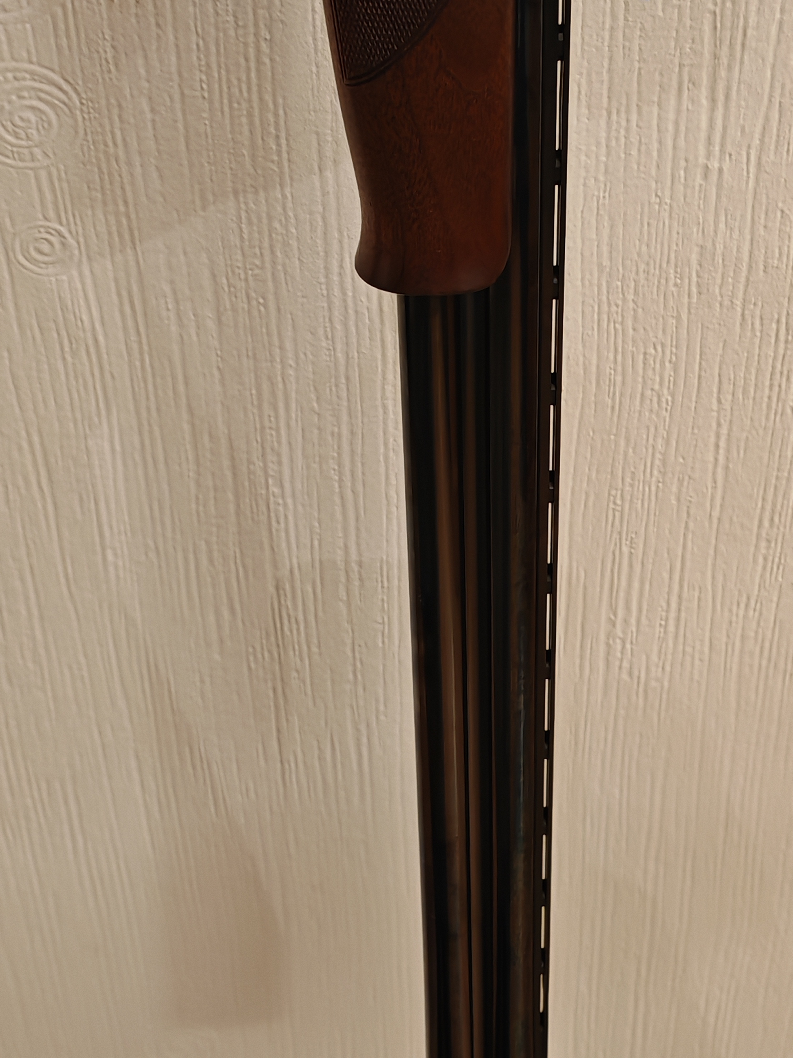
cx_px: 494
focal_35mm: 61
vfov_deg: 31.7
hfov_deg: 24.0
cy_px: 536
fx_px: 1863
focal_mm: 6.83
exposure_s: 1/50
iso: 640
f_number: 2
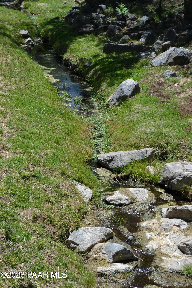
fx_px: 660
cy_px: 144
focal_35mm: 82
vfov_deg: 24.6
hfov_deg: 16.6
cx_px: 96
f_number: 8
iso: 100
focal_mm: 55
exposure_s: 1/250
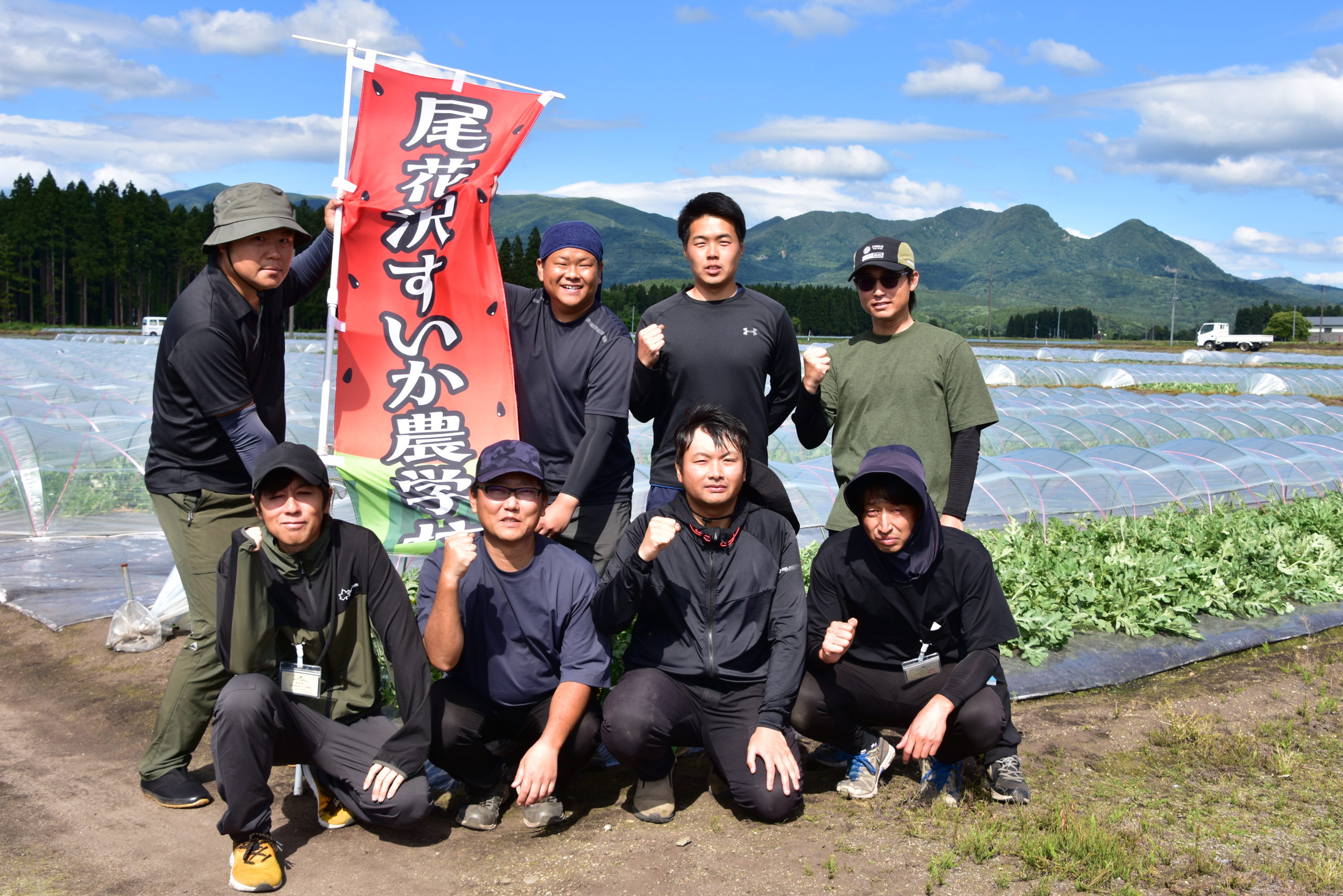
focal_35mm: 36
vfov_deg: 36.9
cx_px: 672
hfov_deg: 53.1
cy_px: 448
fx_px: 1343
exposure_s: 1/200
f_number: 9
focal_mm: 24
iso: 100
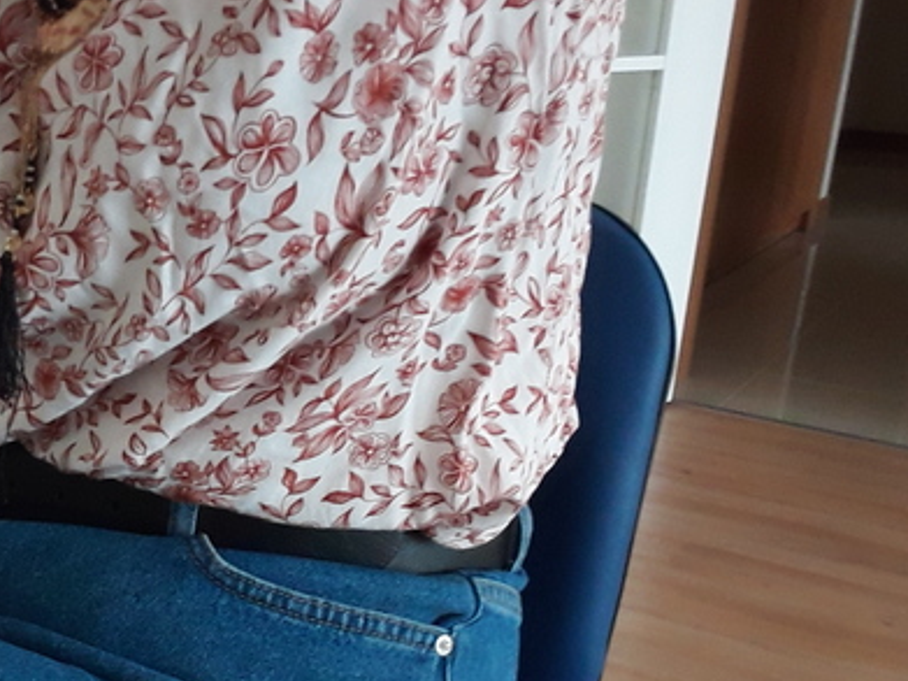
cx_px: 193
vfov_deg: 27.3
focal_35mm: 53
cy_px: 453
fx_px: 1390
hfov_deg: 35.1
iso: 200
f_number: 1.9
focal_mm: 2.2
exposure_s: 1/50
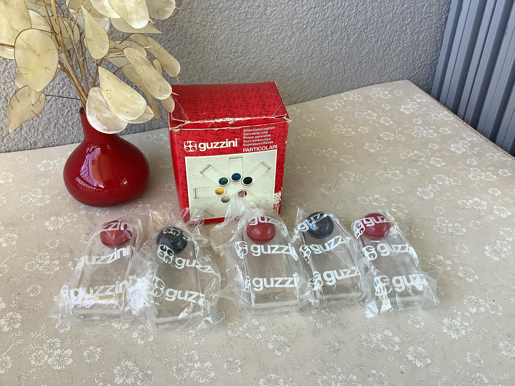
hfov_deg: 58.4
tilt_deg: -36.5
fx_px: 461
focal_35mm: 31
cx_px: 258
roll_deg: -0.3
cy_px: 193
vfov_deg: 45.4
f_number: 2.4
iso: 50
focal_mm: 3.3
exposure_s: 1/50
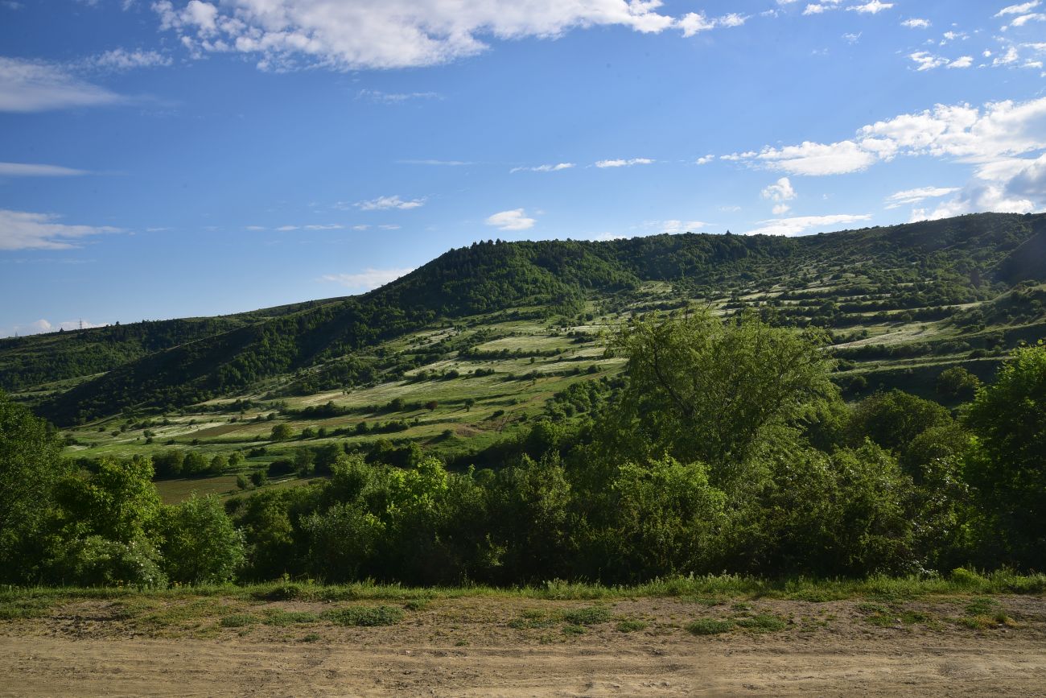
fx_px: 1453
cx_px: 523
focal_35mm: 50
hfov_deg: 39.6
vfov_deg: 27.0
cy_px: 349
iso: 160
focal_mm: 50
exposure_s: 1/125
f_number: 16
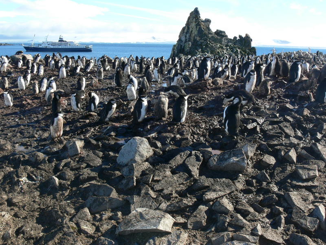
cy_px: 122
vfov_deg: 39.7
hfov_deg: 51.4
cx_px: 163
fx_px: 339
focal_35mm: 36
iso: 80
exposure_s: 1/160
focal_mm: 7.7
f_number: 5.6
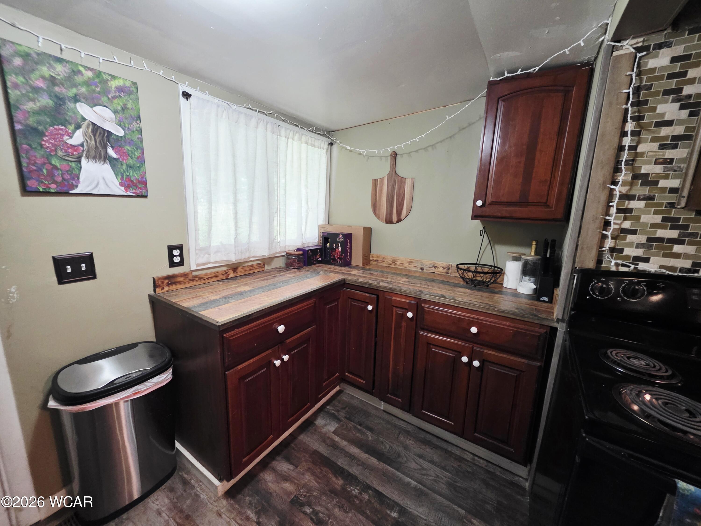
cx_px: 350
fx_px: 263
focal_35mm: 13
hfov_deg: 106.2
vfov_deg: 89.9
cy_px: 263
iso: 640
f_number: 1.9
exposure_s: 1/60.2
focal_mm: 2.2
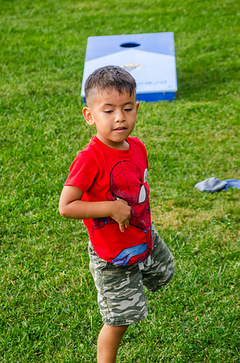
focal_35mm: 123
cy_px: 182
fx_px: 1236
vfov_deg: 16.7
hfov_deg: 11.1
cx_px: 120
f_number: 7.1
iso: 200
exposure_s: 1/200
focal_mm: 82
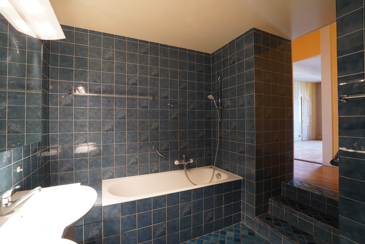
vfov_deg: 73.8
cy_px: 122
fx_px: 162
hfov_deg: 96.7
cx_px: 182
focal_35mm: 16
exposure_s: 1/1.25
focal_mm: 16
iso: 400
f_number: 8
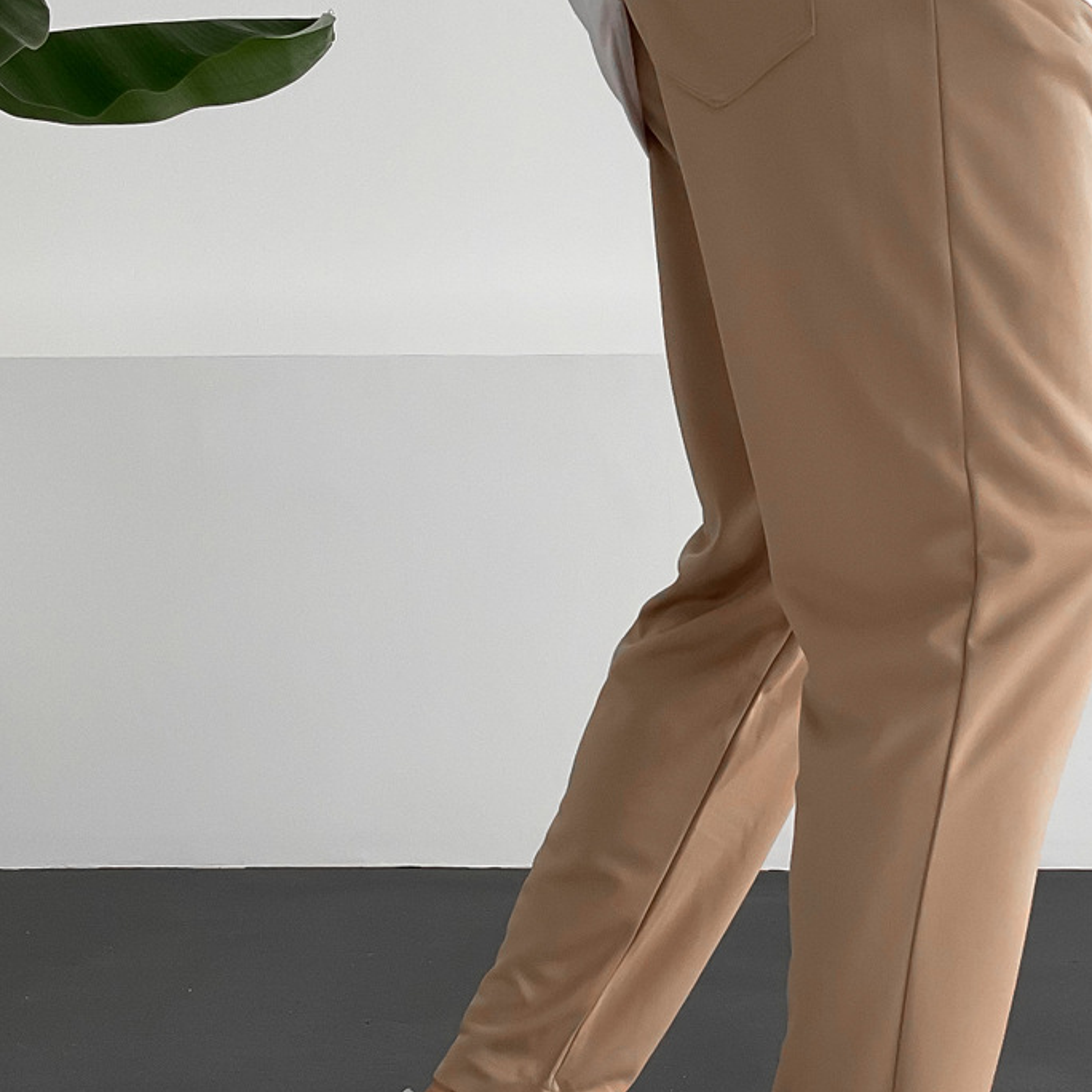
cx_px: 664
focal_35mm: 60
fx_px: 2141
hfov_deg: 28.5
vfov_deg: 28.6
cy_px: 624
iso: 64
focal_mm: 3
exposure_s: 1/120
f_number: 1.8
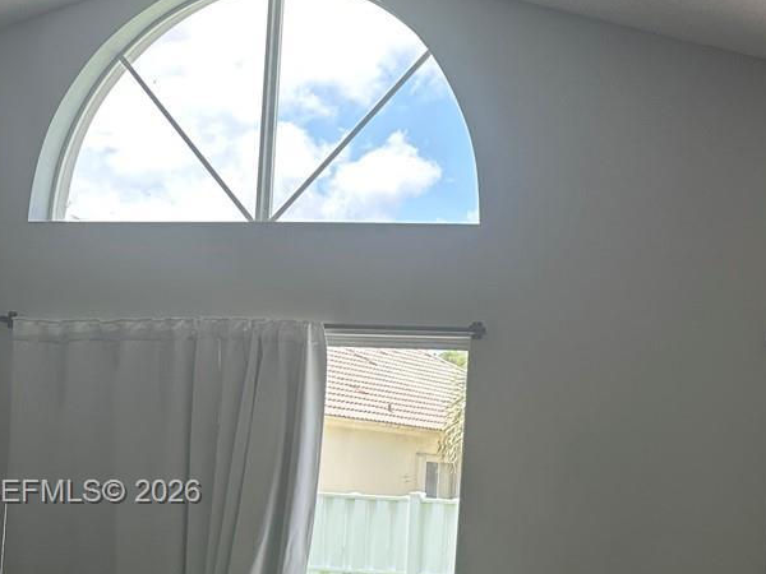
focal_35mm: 64
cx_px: 825
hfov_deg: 27.8
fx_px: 1416
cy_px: 494
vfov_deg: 22.5
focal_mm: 6.86
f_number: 1.78
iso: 80
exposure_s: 1/574
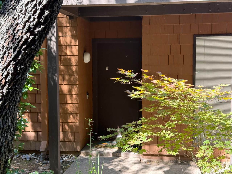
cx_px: 116
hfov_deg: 39.7
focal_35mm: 48
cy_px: 87
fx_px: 322
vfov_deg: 30.3
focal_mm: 6.76
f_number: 1.78
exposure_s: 1/237
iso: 160
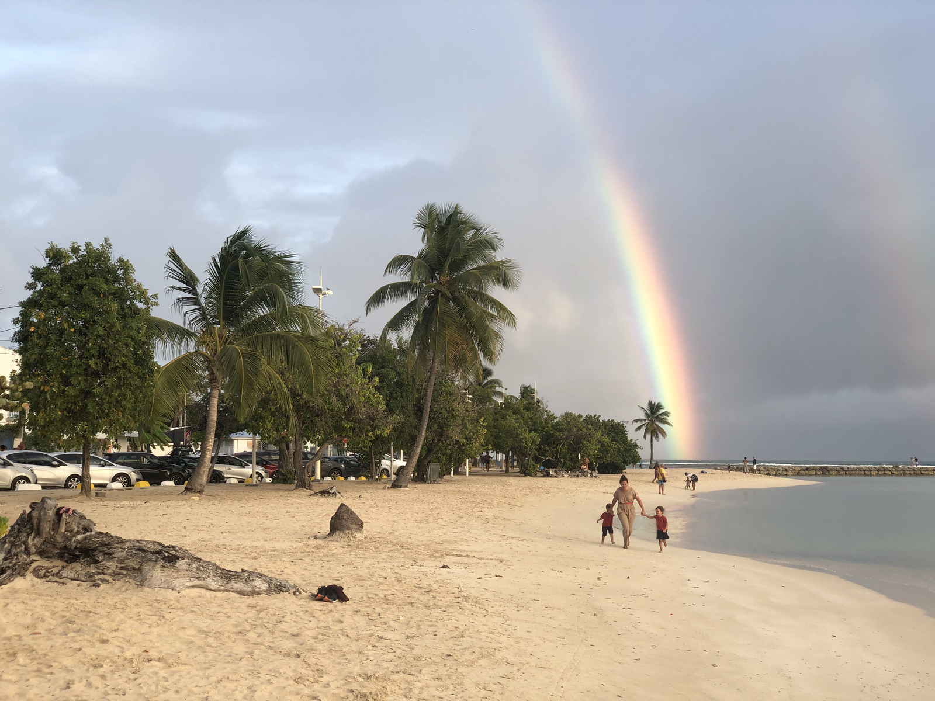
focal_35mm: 52
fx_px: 1405
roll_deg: +0.6
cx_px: 468
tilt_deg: +4.5
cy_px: 350
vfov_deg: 28.0
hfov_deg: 36.8
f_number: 2.4
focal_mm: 6
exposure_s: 1/215
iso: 16
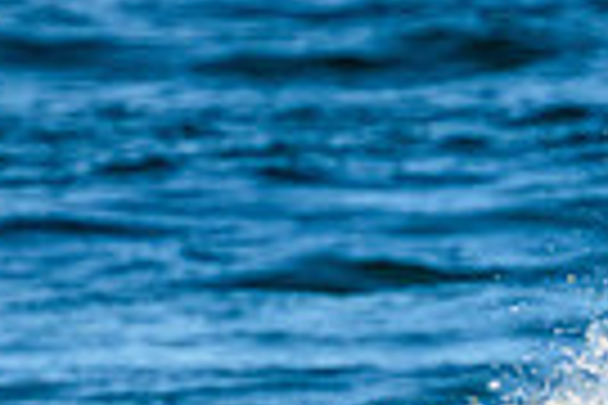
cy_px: 727
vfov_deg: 0.4
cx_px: 878
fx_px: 58026
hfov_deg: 0.6
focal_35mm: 3436
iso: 1800
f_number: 11
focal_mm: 800
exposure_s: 1/2000
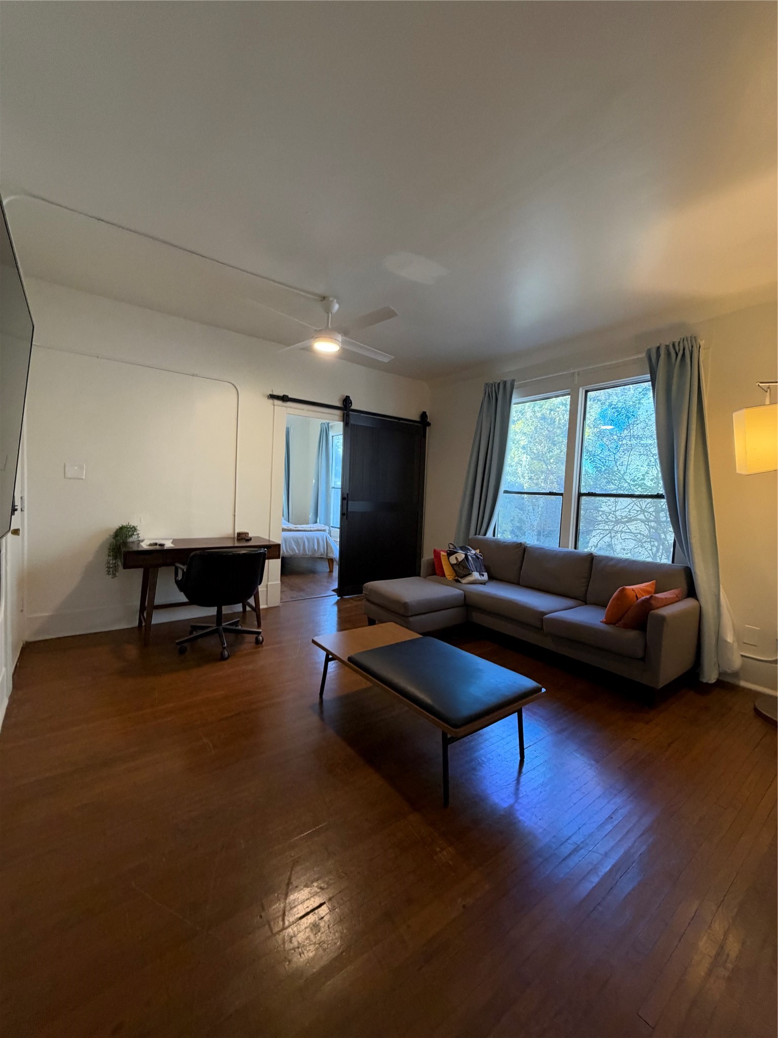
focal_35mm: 14
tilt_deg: -1.6
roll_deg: -2.2
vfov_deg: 102.1
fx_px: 420
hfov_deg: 85.7
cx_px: 389
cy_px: 519
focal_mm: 2.22
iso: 400
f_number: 2.2
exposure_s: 1/60
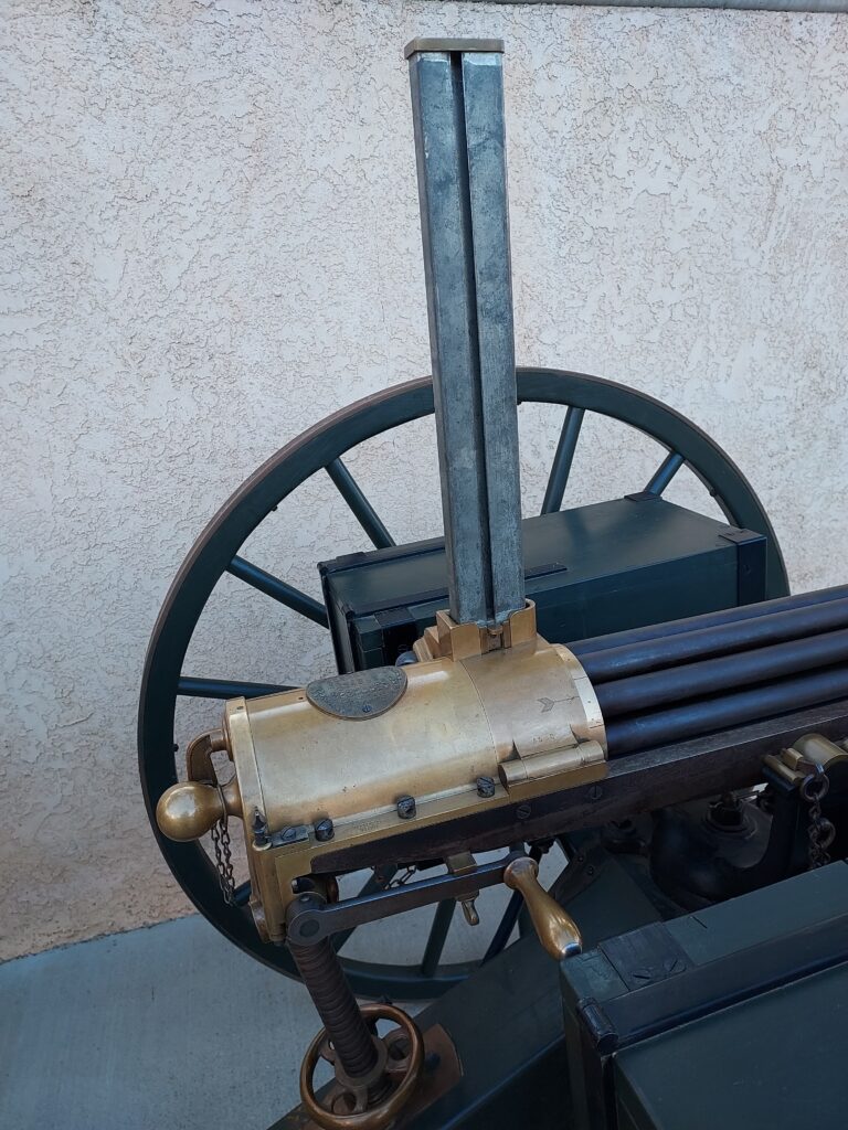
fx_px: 784
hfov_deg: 56.8
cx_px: 424
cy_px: 565
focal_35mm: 24
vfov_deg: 71.6
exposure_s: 1/120
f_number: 1.8
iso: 50
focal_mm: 4.6
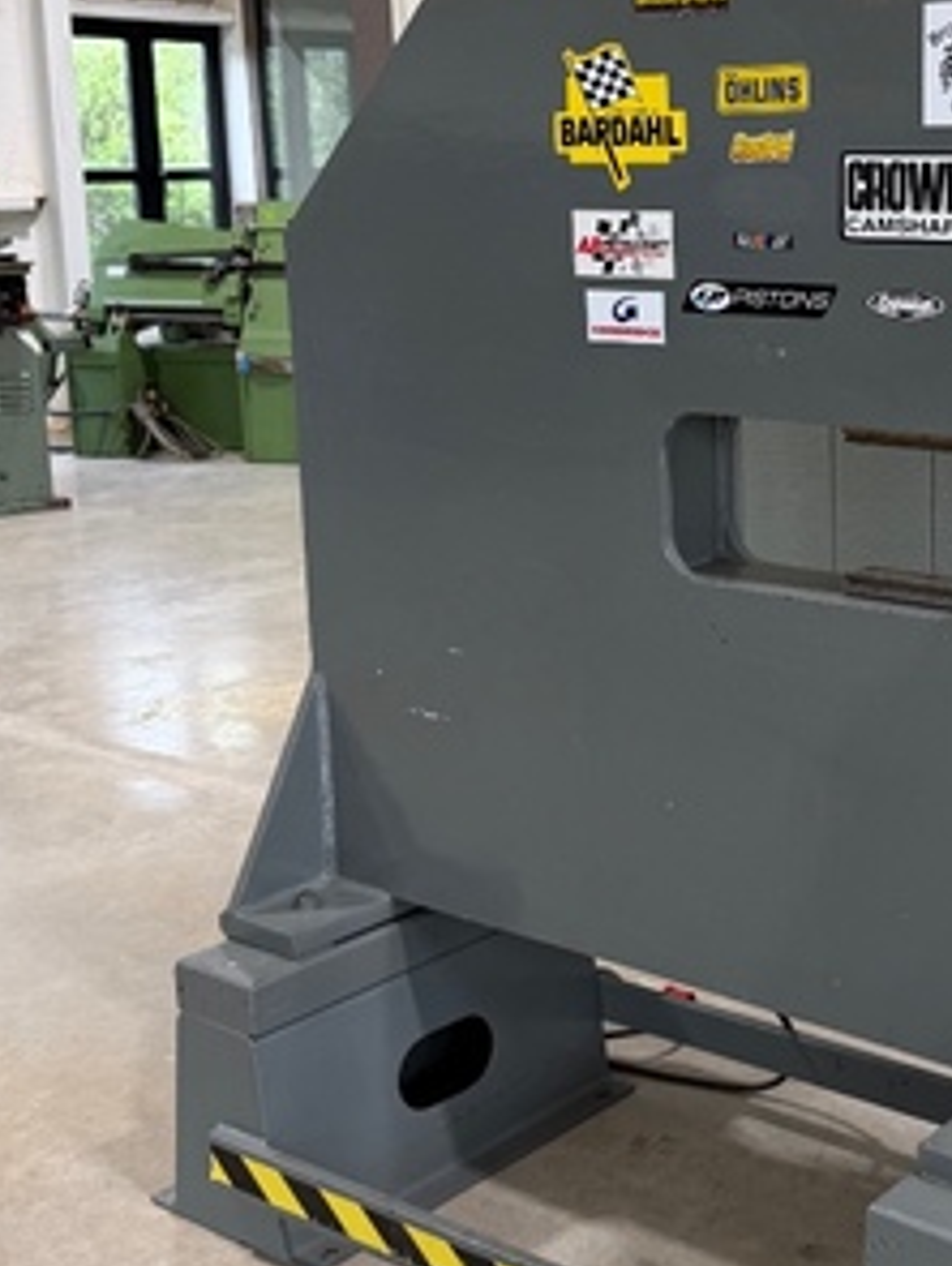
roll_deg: -0.8
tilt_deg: -12.4
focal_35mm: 52
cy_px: 545
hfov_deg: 26.8
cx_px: 909
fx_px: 1903
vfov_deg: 36.7
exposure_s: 1/121
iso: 100
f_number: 1.78
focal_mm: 6.76
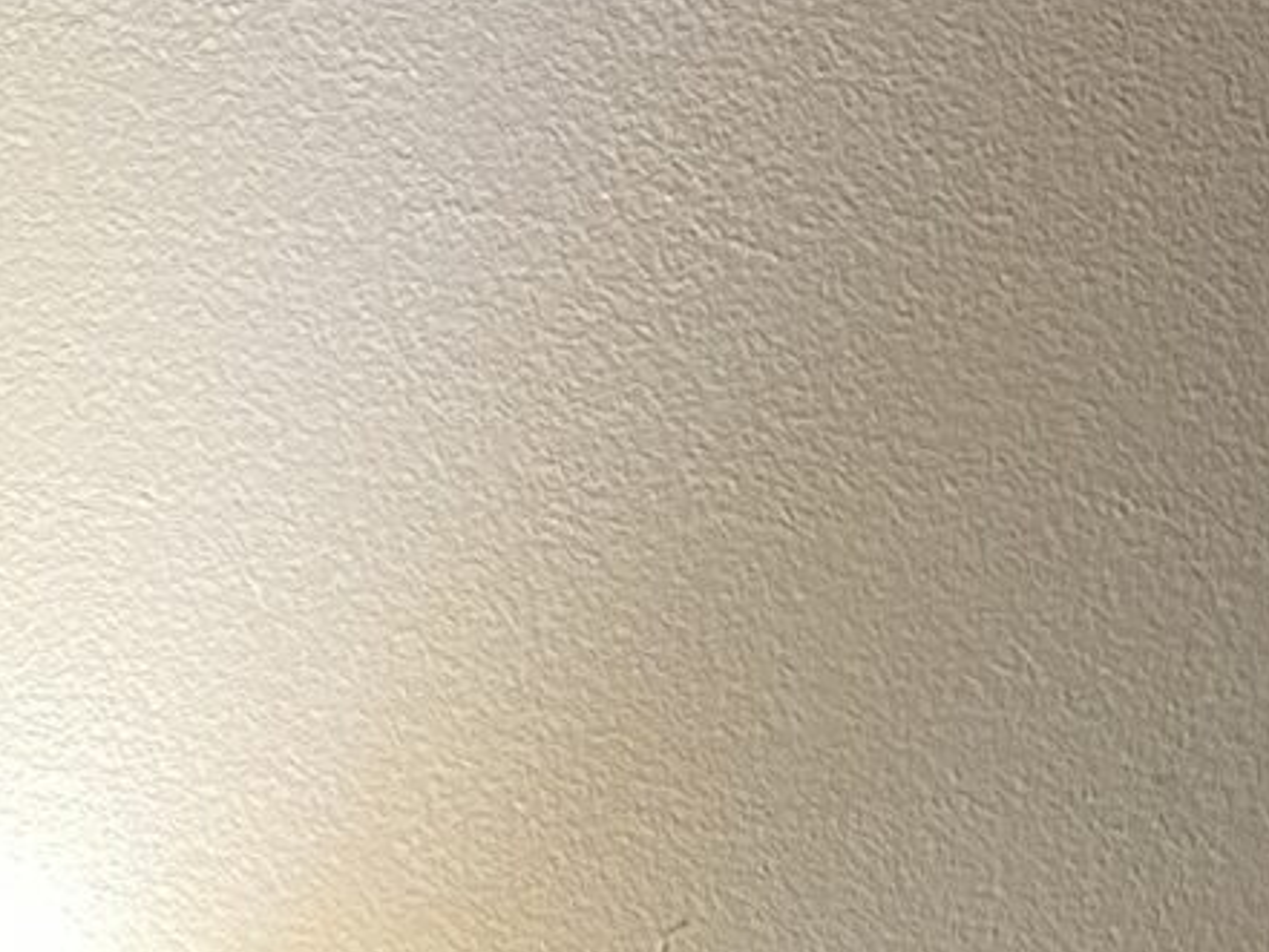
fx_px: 5537
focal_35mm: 151
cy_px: 1619
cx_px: -216
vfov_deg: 9.4
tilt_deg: -8.7
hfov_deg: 12.8
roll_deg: -1.0
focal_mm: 5.7
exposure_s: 1/60
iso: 400
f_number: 1.5
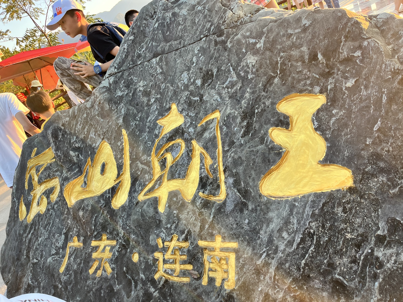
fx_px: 303
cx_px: 202
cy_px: 151
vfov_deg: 53.1
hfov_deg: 67.3
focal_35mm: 26
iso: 50
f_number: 1.6
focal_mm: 5.1
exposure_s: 1/162
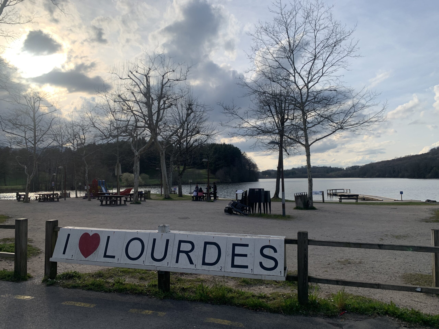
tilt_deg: +4.2
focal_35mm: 26
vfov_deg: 53.1
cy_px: 164
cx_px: 220
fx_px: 330
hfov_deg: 67.3
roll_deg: -0.4
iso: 25
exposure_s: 1/2481
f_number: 1.8
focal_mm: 4.25
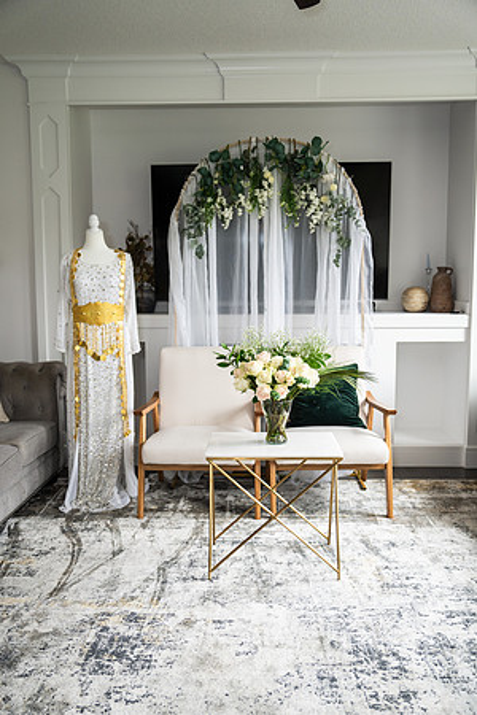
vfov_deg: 61.9
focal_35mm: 30
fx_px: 596
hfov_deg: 43.6
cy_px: 358
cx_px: 238
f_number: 2.8
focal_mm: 30
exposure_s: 1/125
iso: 640
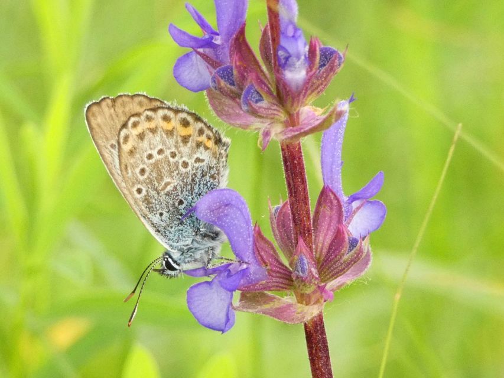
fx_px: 2097
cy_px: 189
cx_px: 252
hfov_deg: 13.7
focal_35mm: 144
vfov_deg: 10.3
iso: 500
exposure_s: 1/80
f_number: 5.3
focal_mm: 25.8
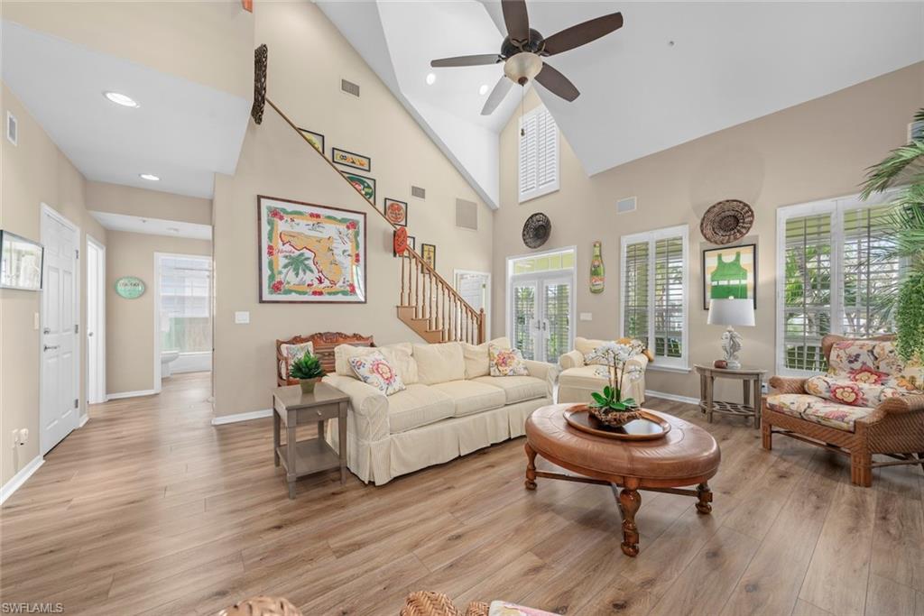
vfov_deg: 85.4
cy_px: 308
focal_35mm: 13
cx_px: 462
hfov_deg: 108.3
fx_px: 334
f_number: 11
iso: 400
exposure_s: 1.6
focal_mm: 13
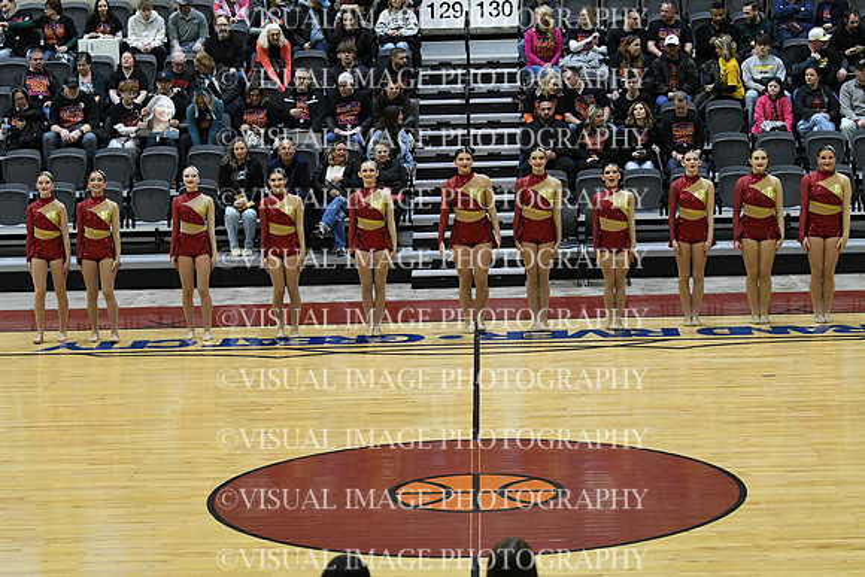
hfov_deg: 19.5
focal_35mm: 105
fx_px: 2523
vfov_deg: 13.0
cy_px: 288
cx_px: 432
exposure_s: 1/500
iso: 5000
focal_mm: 70
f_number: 4
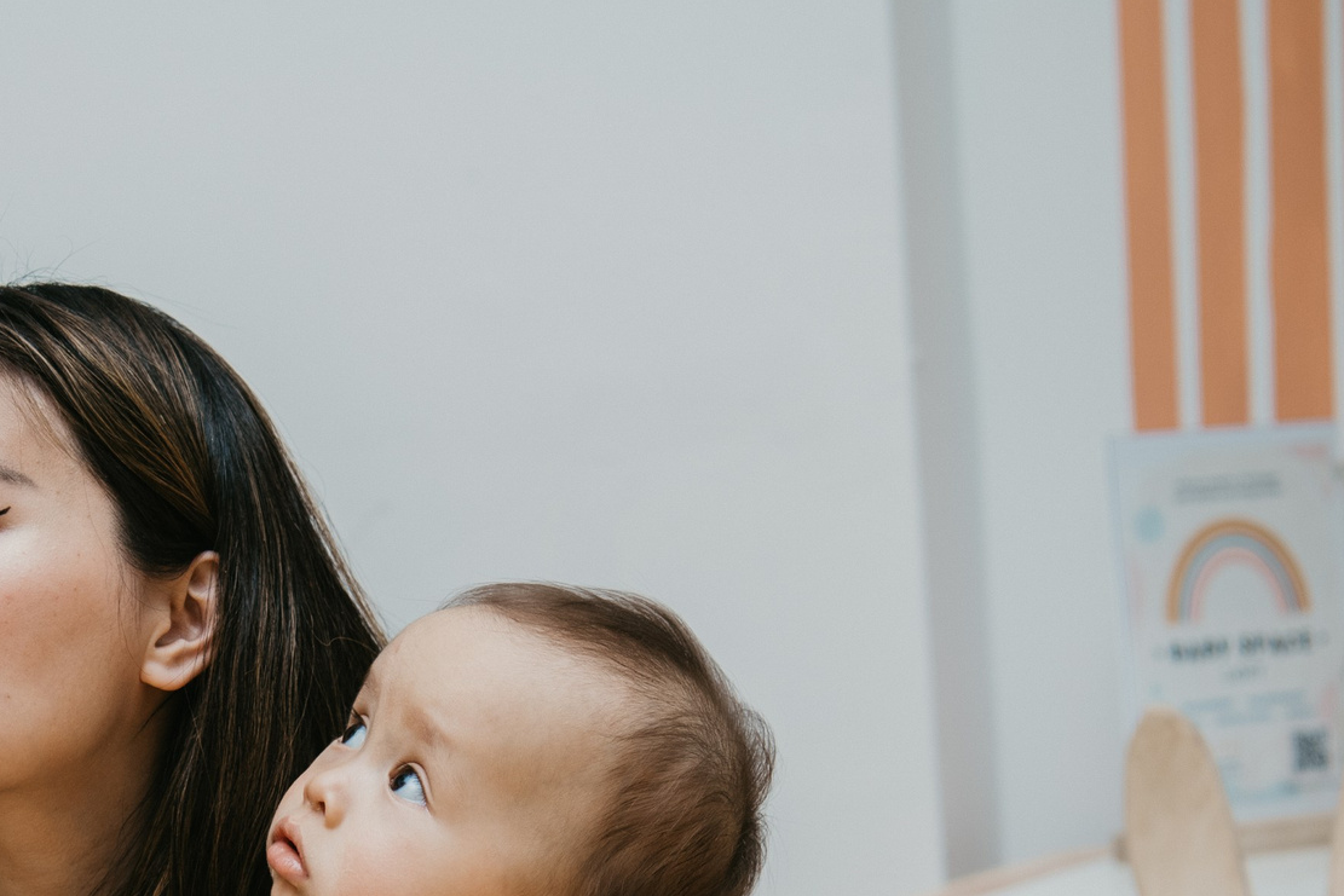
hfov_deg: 19.1
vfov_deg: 12.7
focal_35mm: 106
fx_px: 3958
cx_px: 281
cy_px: 914
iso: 125
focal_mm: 46
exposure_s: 1/160
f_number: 3.5
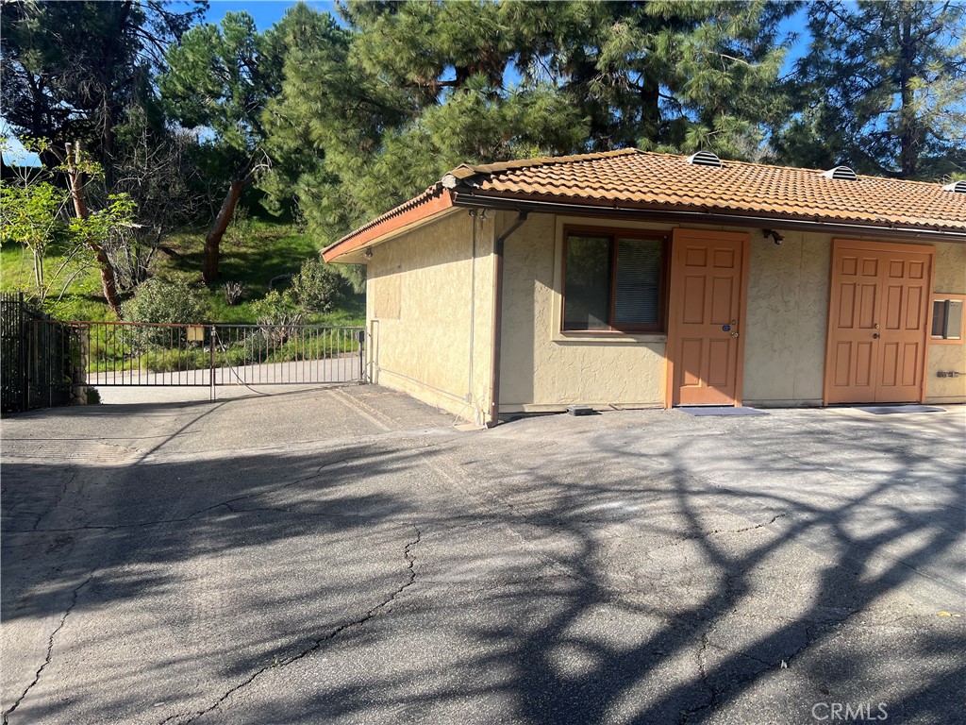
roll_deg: -1.6
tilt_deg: -3.3
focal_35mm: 26
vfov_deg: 53.1
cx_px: 483
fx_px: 726
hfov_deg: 67.3
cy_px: 362
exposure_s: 1/2165
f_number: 1.5
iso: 50
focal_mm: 5.7
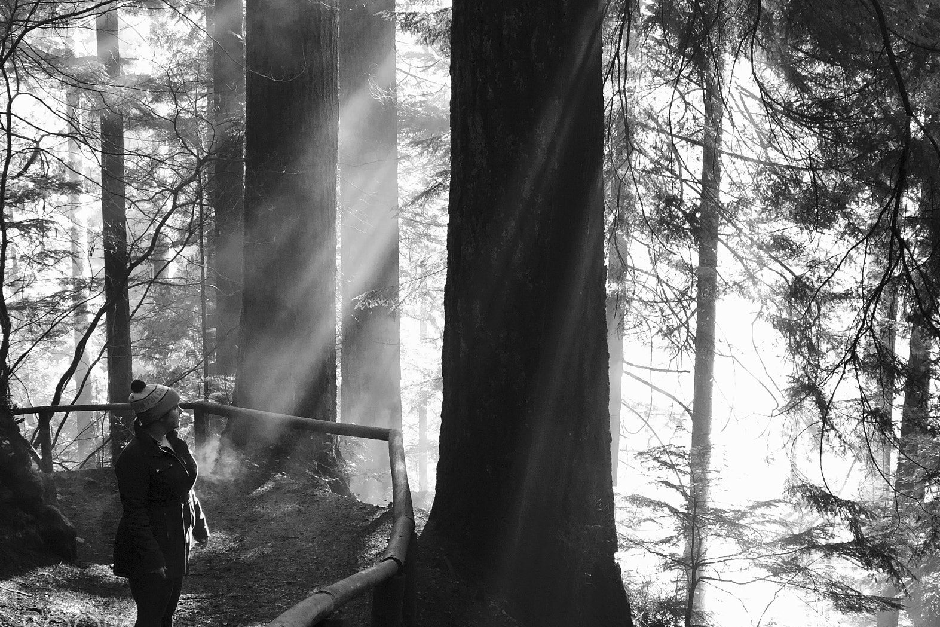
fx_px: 1436
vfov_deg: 24.6
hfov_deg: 36.2
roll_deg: +0.6
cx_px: 464
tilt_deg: -11.1
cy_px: 348
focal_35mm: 55
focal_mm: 6
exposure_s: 1/60
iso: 100
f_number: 2.4
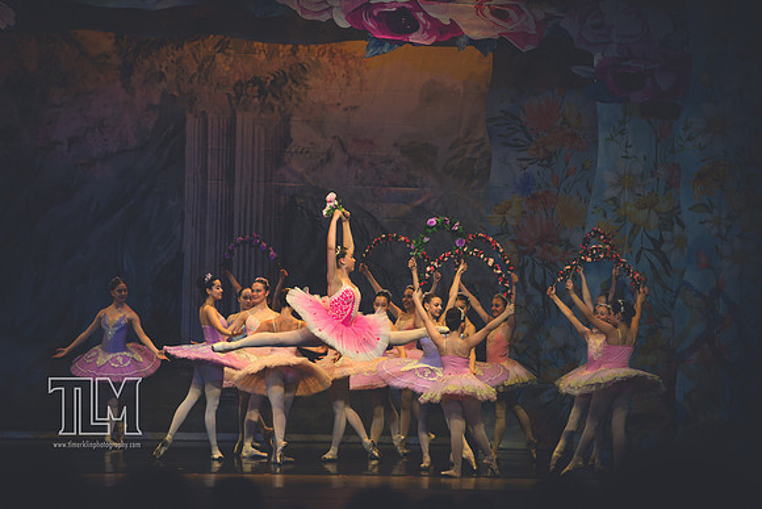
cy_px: 254
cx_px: 381
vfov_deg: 9.5
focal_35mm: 145
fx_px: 3070
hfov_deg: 14.2
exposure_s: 1/500
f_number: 2.8
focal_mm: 145
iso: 560
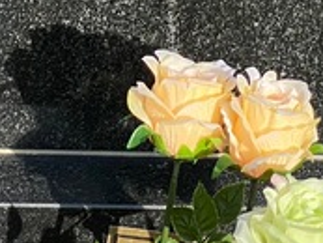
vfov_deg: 6.1
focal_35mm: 240
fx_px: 2241
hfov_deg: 8.2
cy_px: -168
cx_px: 232
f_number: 2
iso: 20
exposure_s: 1/657
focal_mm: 6
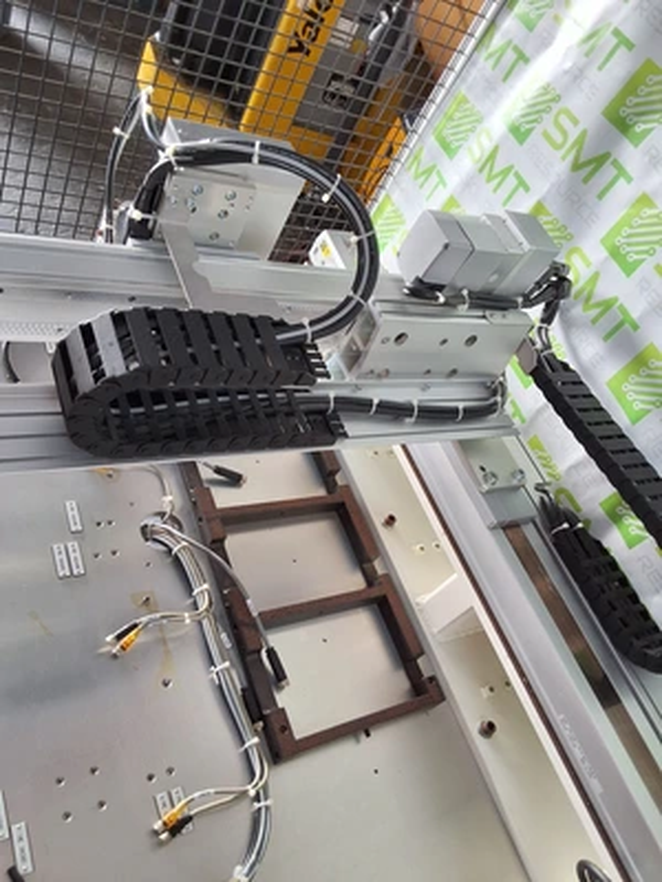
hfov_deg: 49.7
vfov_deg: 63.4
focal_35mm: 28
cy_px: 441
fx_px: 714
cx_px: 331
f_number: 1.9
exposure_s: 1/40
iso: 64
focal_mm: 2.91
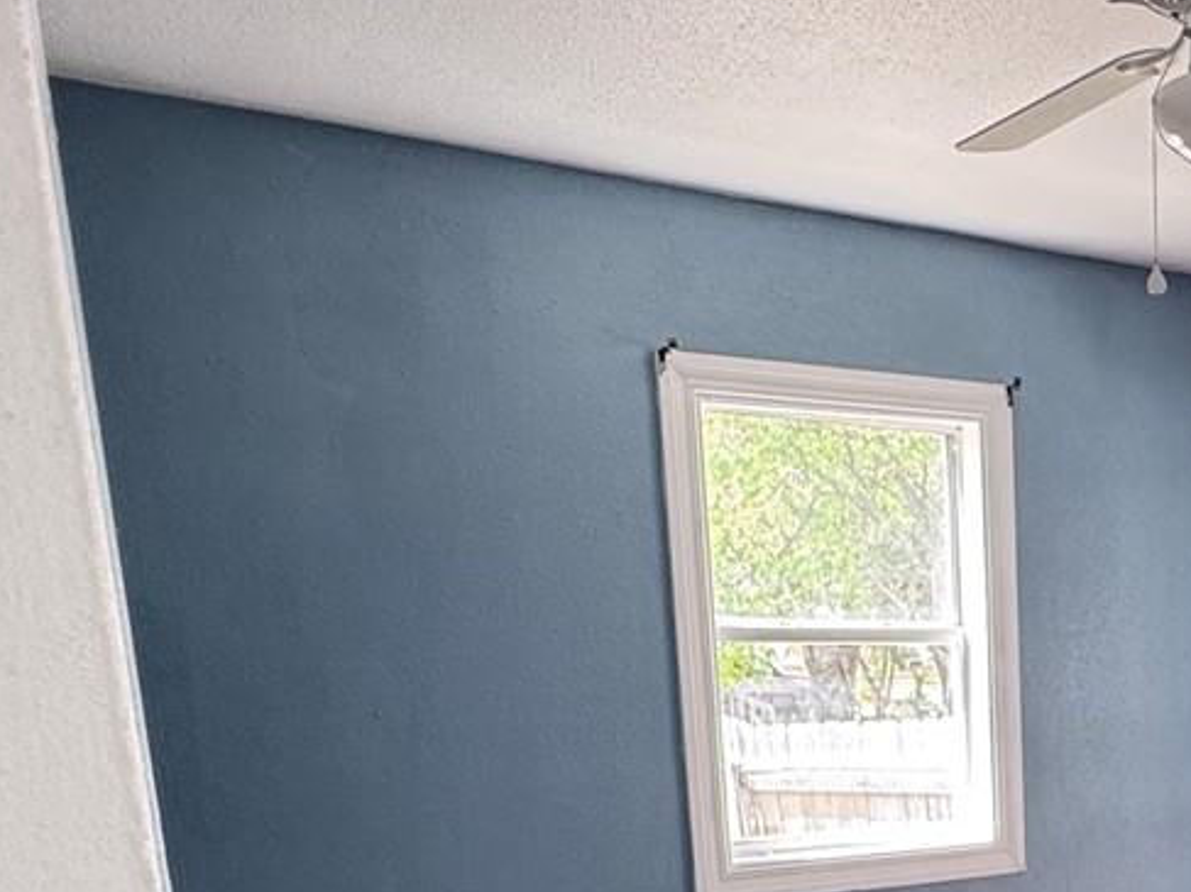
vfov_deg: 28.4
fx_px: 1582
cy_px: 997
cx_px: 1223
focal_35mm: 46
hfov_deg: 36.5
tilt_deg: -12.1
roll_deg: +0.8
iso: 200
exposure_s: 1/99
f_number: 2.2
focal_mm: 2.22
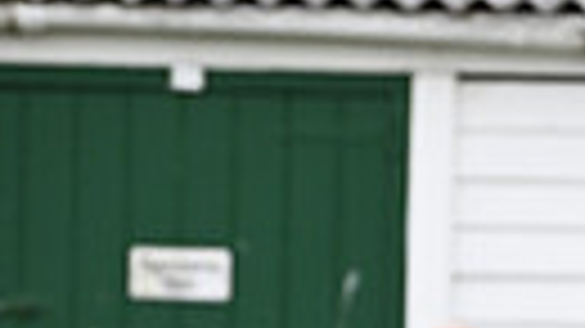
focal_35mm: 844
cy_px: 802
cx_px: 1107
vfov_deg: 1.4
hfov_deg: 2.6
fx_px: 13087
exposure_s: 1/1250
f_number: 4.5
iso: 800
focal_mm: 180
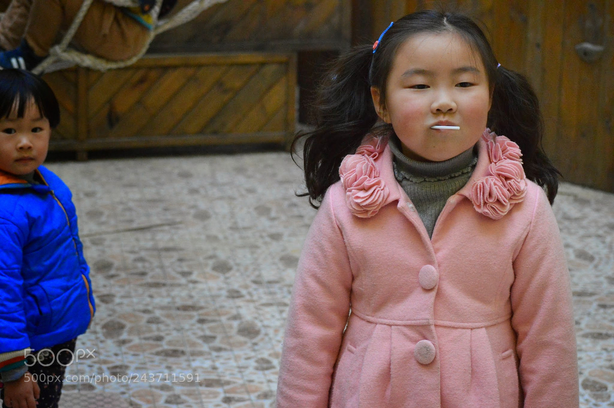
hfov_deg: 24.6
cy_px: 204
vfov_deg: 16.5
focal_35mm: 82
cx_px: 307
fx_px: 1406
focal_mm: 55
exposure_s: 1/500
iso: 3200
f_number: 5.6
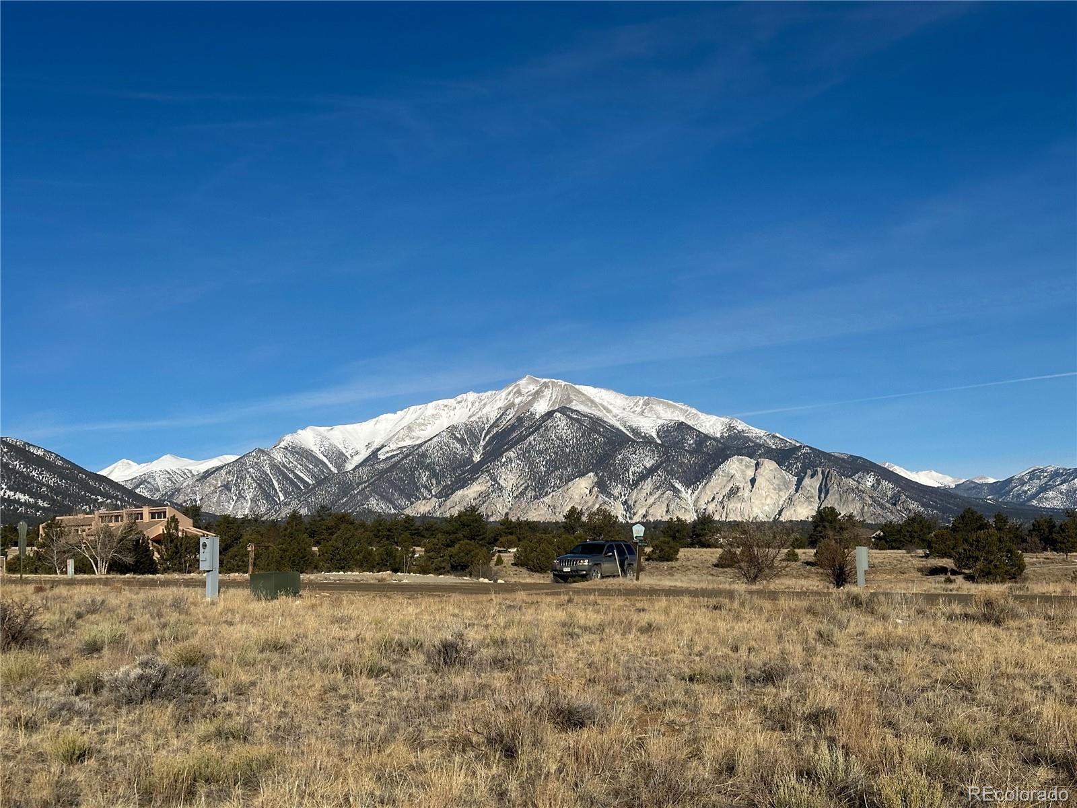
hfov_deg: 39.7
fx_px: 1493
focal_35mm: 48
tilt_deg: +5.6
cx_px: 538
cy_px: 404
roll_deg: +2.7
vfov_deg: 30.3
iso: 64
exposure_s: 1/8197
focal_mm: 6.86
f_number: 1.78
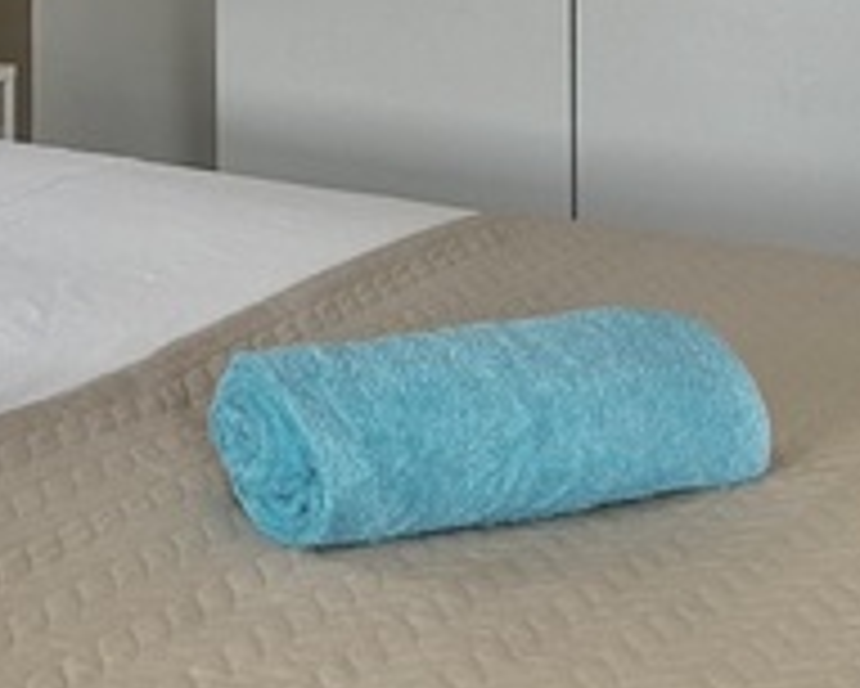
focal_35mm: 124
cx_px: -34
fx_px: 3158
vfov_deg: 11.9
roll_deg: +0.3
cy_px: -355
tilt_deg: -2.9
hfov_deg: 15.2
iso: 50
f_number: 1.5
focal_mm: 5.7
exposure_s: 1/121
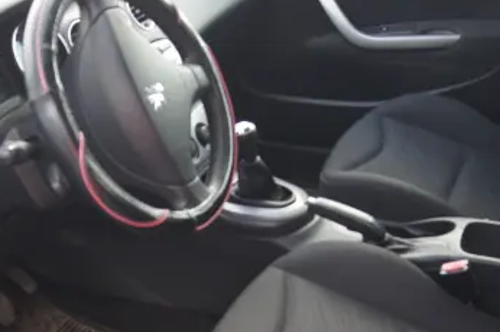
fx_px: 694
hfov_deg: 39.6
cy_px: 296
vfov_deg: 26.1
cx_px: 246
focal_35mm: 50
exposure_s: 1/40
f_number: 4.5
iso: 100
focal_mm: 18
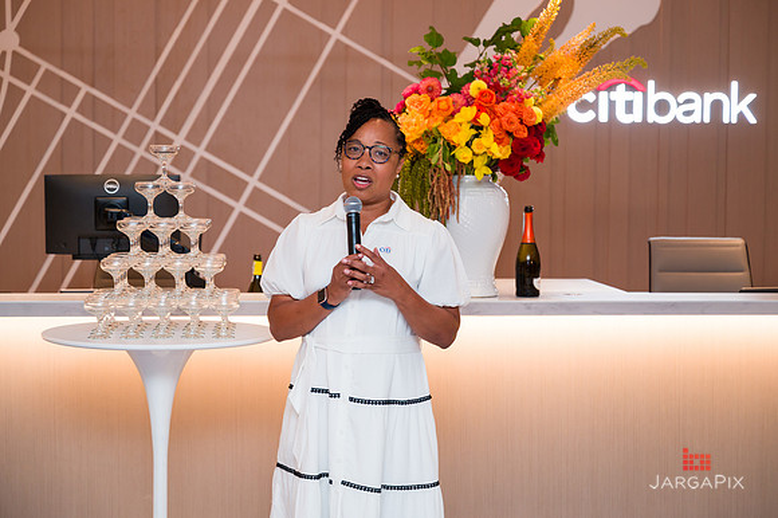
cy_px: 245
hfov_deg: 27.5
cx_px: 389
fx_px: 1592
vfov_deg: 18.5
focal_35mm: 74
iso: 800
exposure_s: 1/160
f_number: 3.2
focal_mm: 70
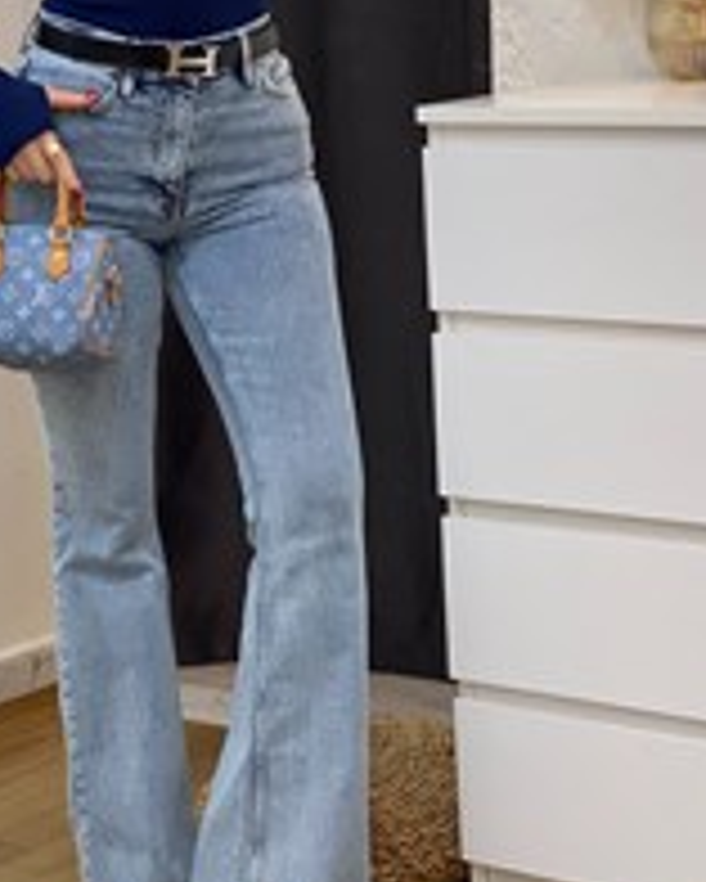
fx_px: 2793
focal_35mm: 107
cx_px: 162
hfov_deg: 14.3
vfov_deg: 17.8
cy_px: 223
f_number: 2
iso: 100
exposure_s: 1/100
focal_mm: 6
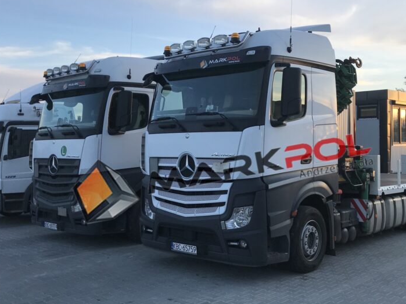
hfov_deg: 45.6
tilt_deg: +2.4
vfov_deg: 35.1
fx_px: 481
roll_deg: -1.5
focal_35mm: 41
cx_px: 233
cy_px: 135
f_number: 1.8
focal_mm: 3.99
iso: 20
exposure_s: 1/360
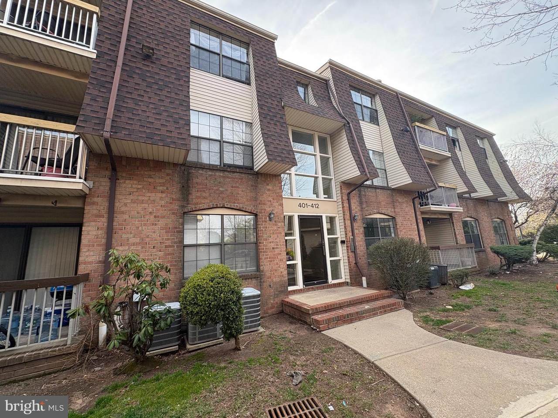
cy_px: 209
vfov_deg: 85.7
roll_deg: +3.8
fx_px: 226
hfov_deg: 102.1
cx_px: 279
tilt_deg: +9.6
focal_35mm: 14
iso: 40
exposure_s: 1/197
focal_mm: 2.22
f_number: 2.2
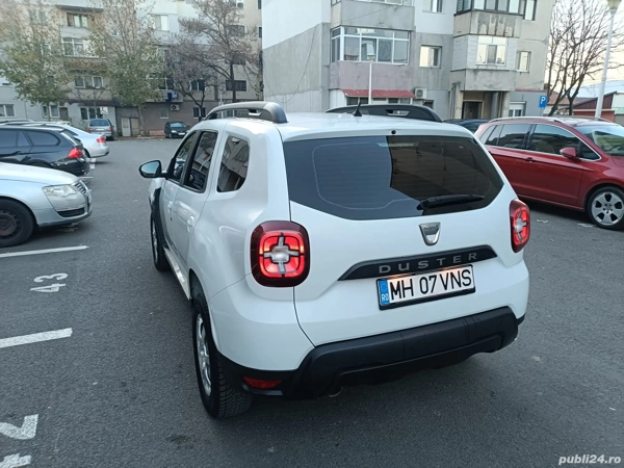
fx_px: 451
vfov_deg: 54.9
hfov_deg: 69.4
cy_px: 234
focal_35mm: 25
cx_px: 312
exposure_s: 1/50
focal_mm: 4.7
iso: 320
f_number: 1.7
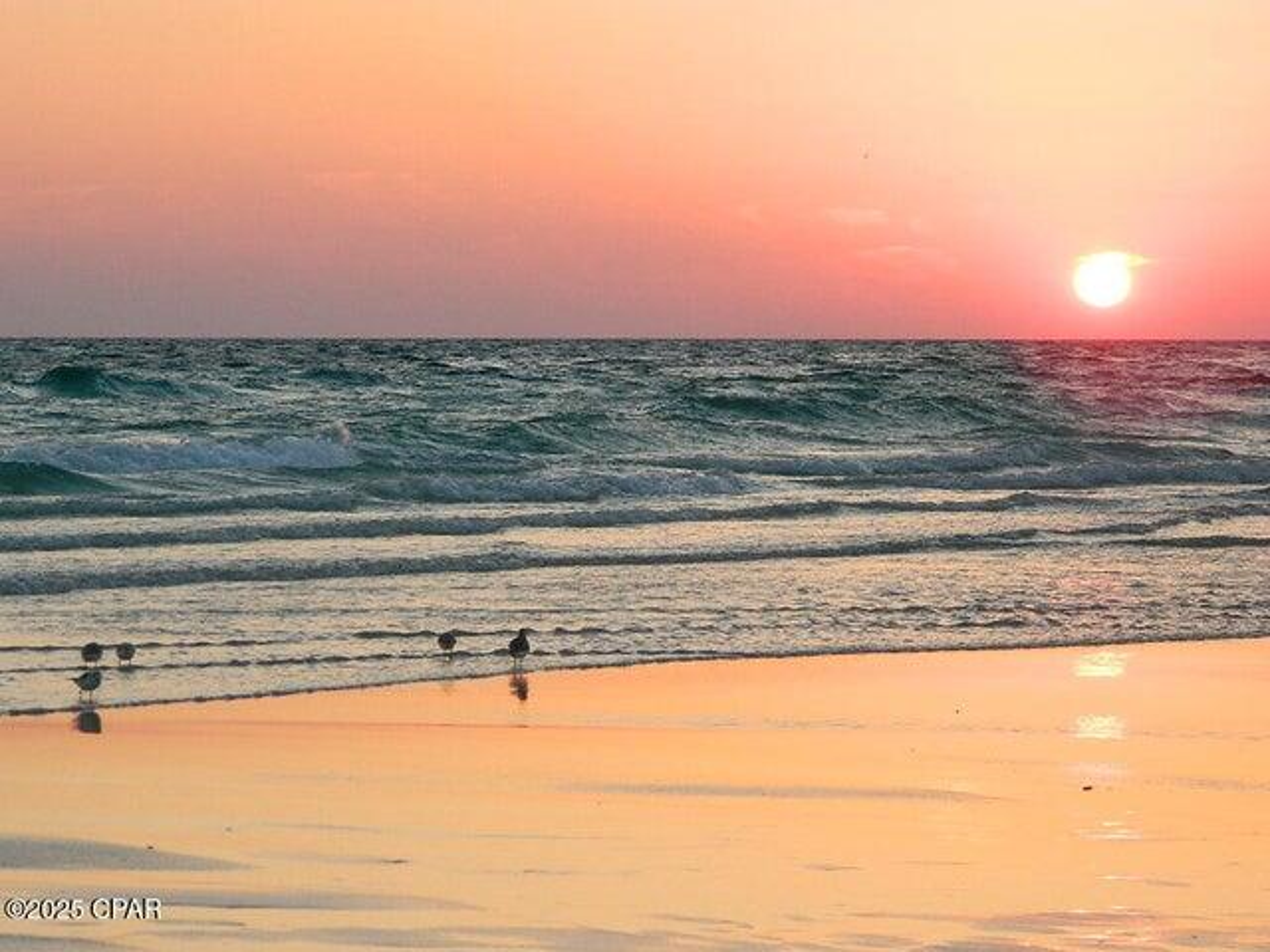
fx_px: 5503
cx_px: 635
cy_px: 476
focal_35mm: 150
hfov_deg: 13.2
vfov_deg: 9.9
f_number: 4.9
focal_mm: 27
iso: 80
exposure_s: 1/100
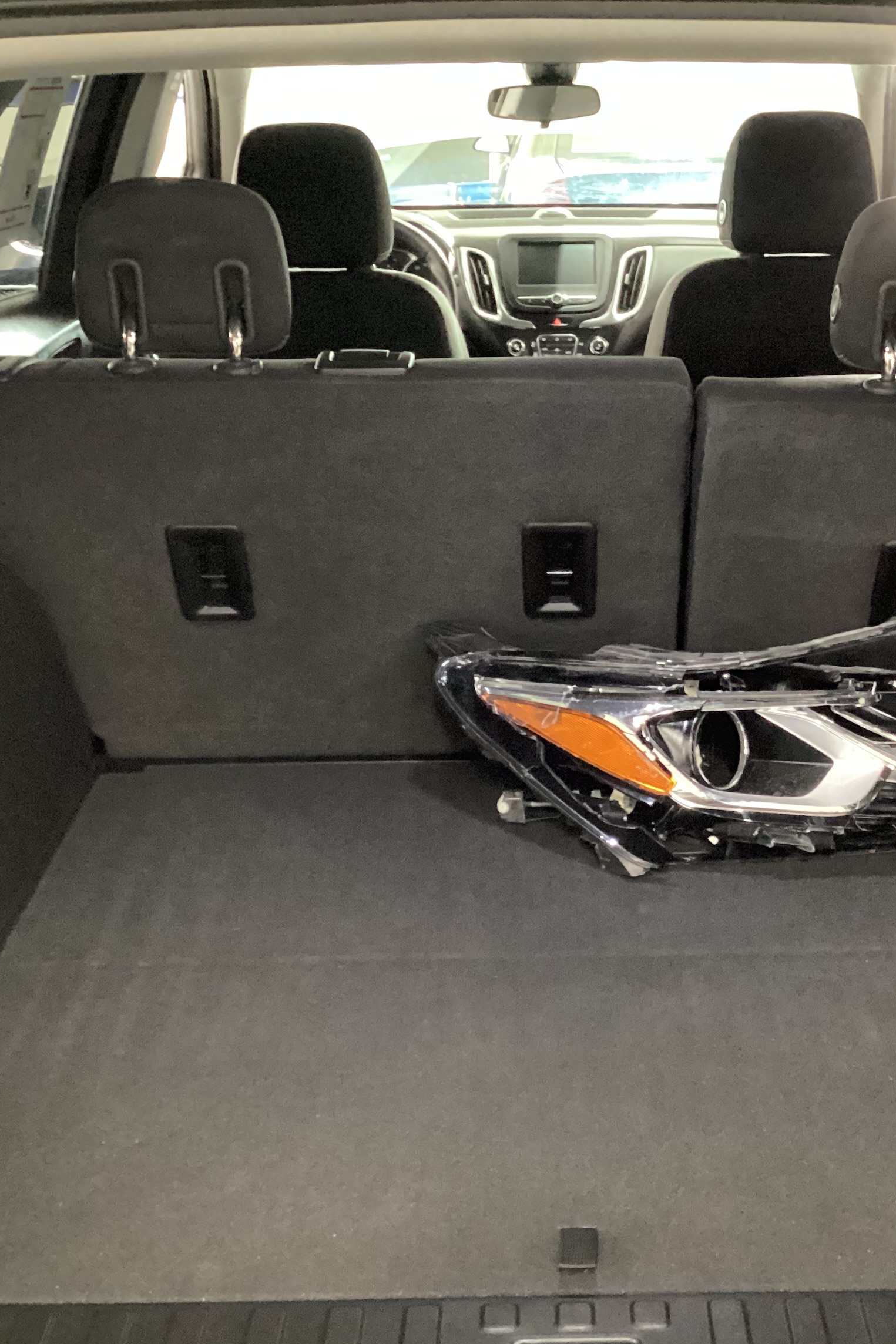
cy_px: 717
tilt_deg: -23.4
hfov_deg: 29.1
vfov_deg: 42.7
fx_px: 1717
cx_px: 583
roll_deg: +0.1
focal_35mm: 46
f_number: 2.4
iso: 640
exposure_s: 1/17
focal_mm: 3.3
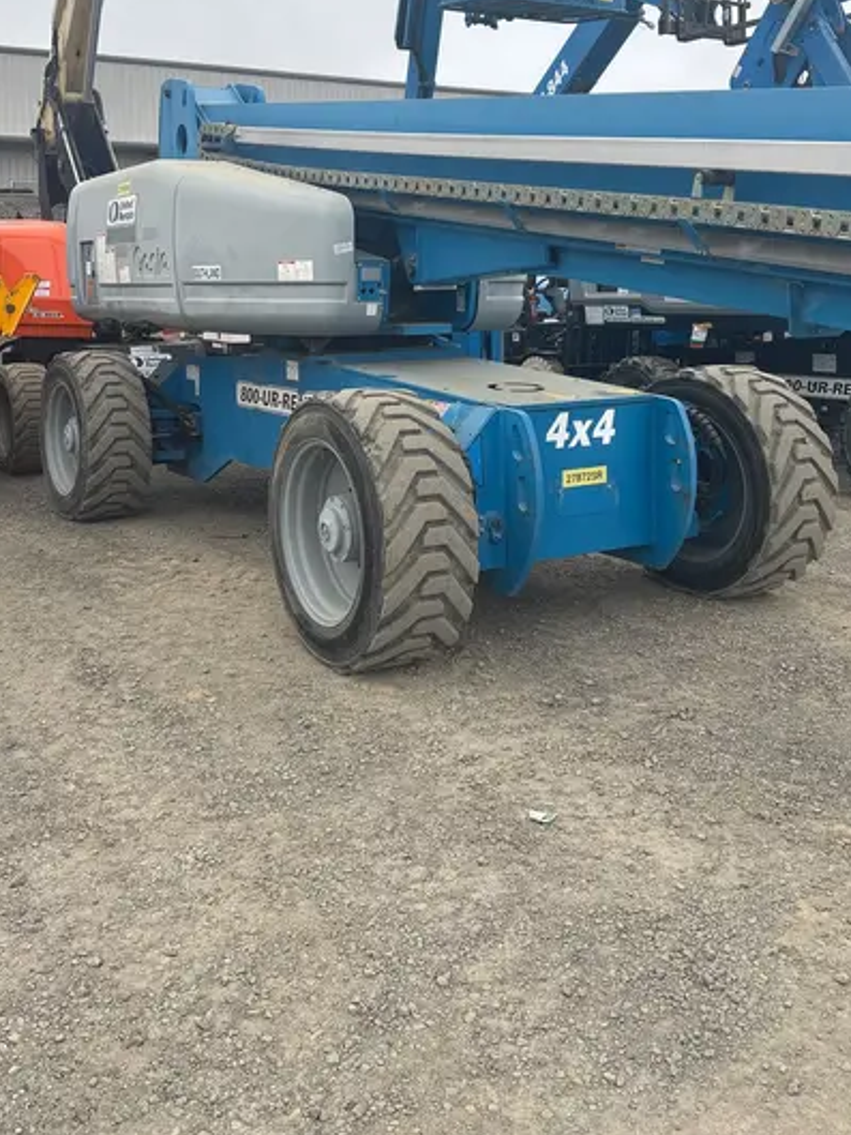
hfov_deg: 39.6
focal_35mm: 36
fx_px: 1180
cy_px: 362
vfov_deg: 50.3
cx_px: 382
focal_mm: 5.96
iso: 50
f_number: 1.6
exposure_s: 1/1048
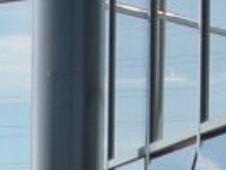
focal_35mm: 271
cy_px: 469
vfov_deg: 5.2
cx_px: -158
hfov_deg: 7.1
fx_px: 1769
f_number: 5.6
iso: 100
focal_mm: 8.9
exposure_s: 1/244
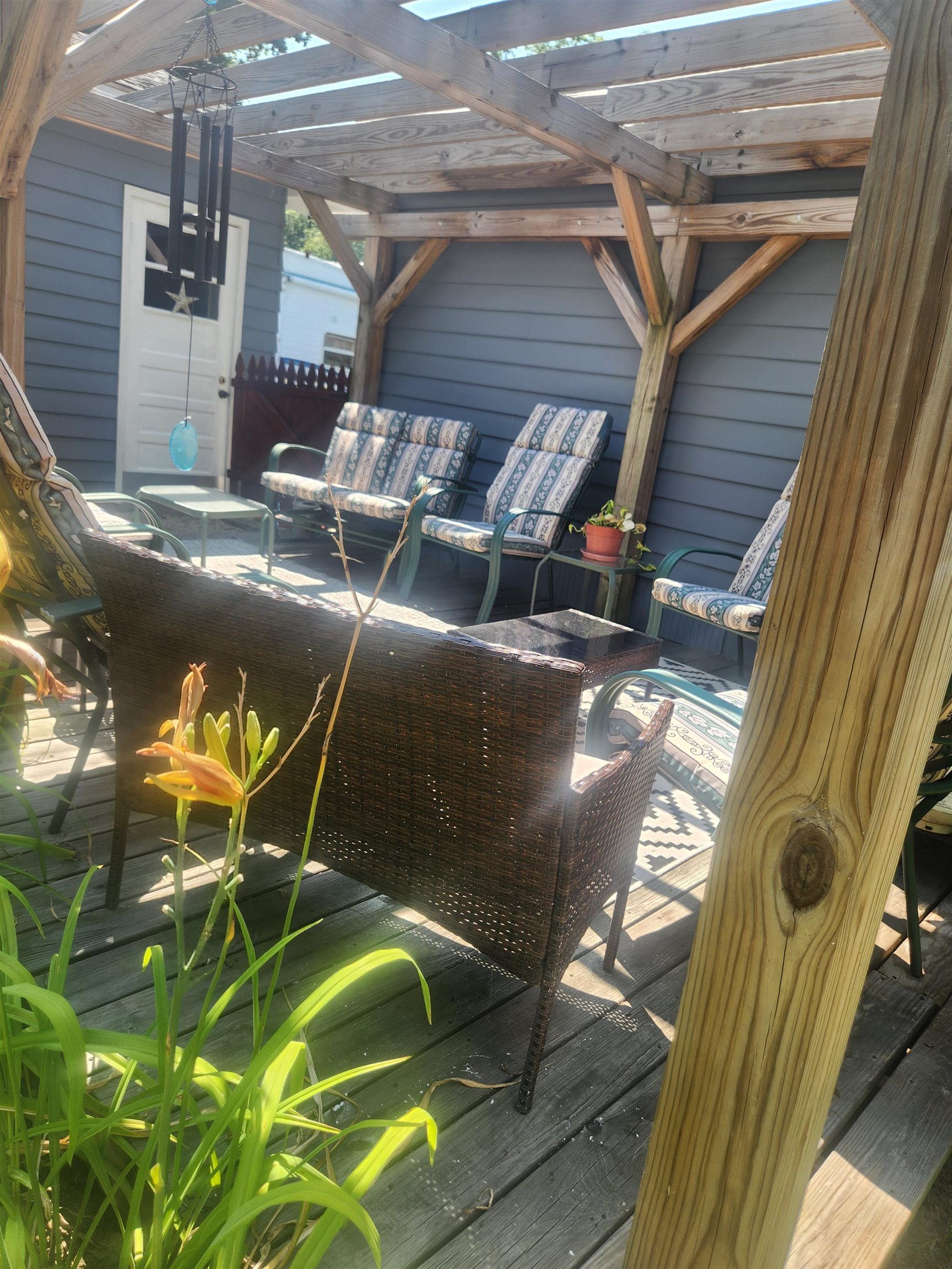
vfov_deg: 73.9
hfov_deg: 58.9
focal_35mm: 23
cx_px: 476
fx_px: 843
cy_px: 634
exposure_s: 1/285
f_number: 1.8
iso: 20
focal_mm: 5.4
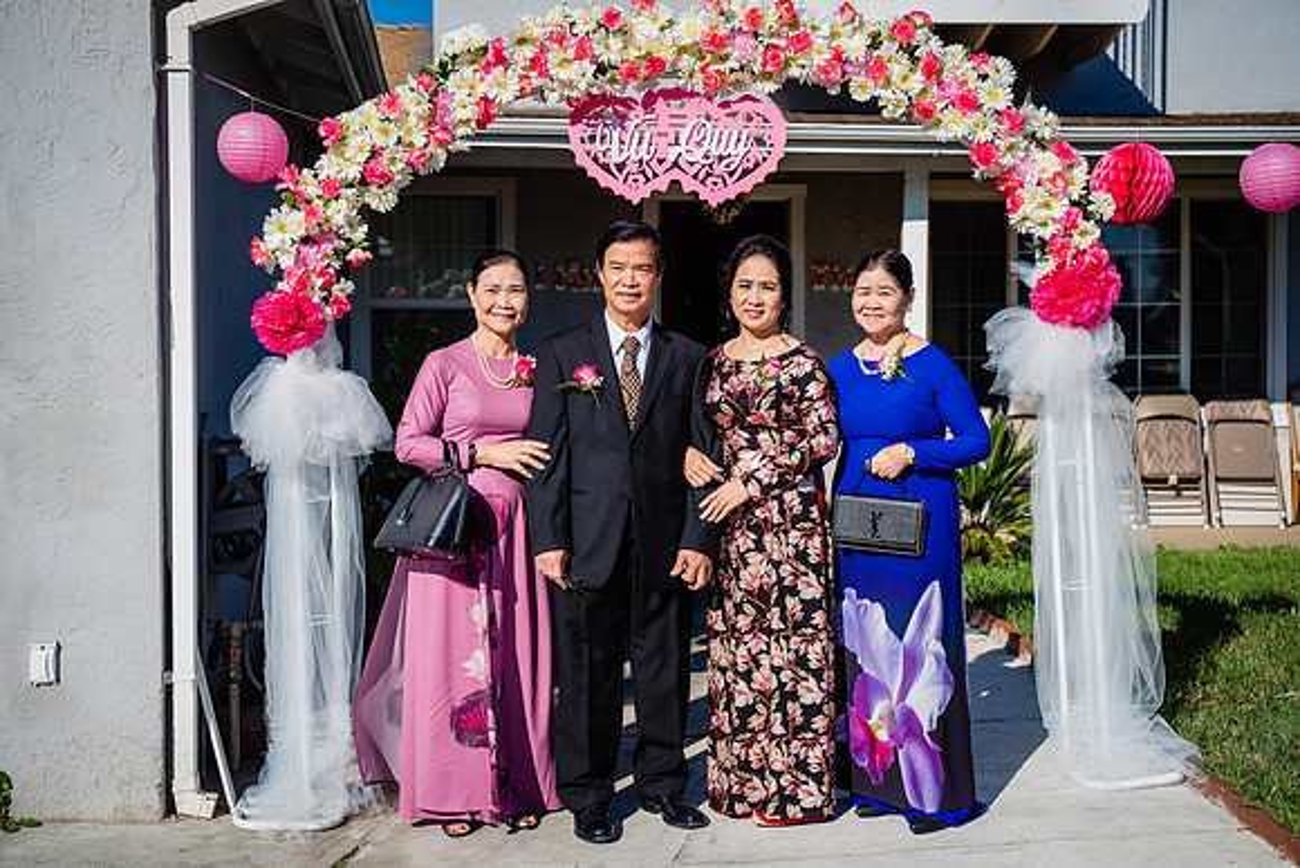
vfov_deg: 27.0
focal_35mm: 50
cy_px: 434
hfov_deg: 39.6
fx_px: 1806
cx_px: 650
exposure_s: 1/1250
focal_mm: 50
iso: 100
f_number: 4
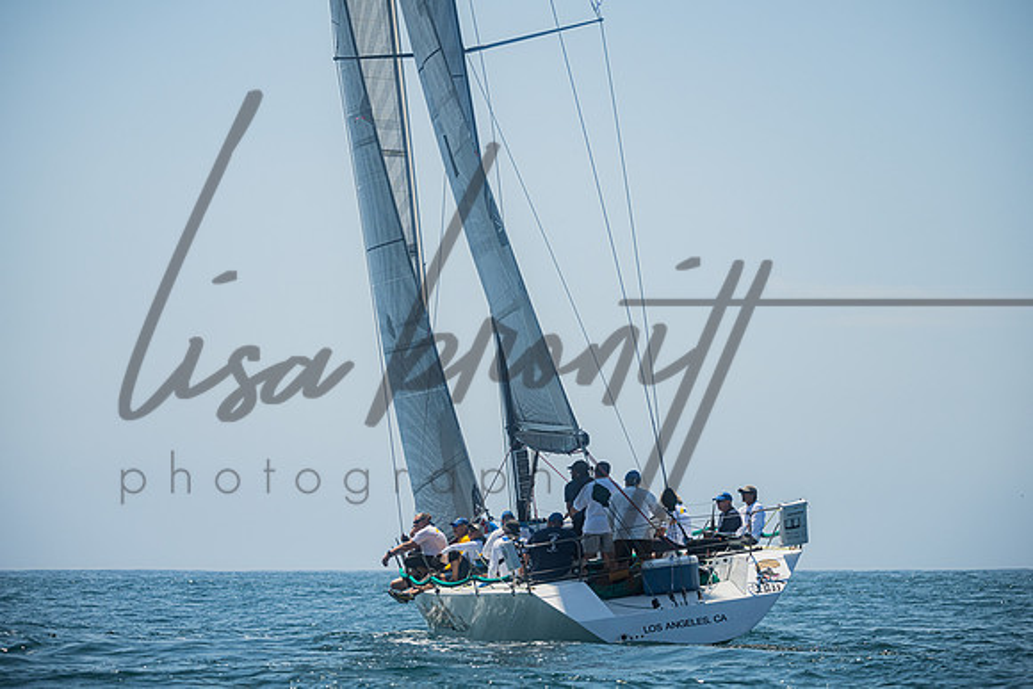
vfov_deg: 8.1
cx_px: 516
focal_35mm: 171
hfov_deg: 12.0
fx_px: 4894
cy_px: 344
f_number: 4.8
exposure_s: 1/5000
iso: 400
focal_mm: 165
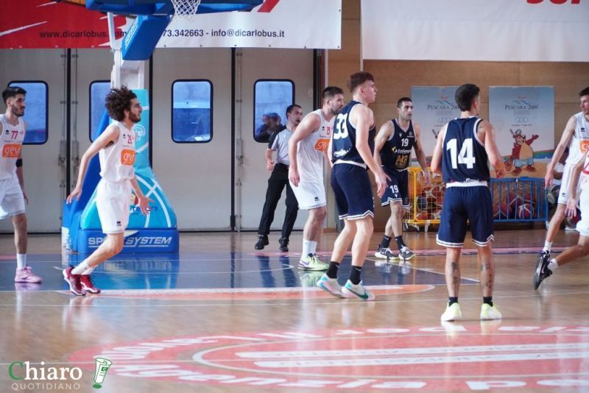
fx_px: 2578
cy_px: 196
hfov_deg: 13.0
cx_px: 294
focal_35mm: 158
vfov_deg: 8.7
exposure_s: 1/500
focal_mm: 105
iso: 5000
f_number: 4
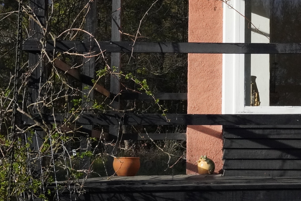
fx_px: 844
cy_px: 60
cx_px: 270
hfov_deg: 19.8
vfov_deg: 13.5
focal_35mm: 101
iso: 3200
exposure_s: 1/1600
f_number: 14
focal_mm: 35
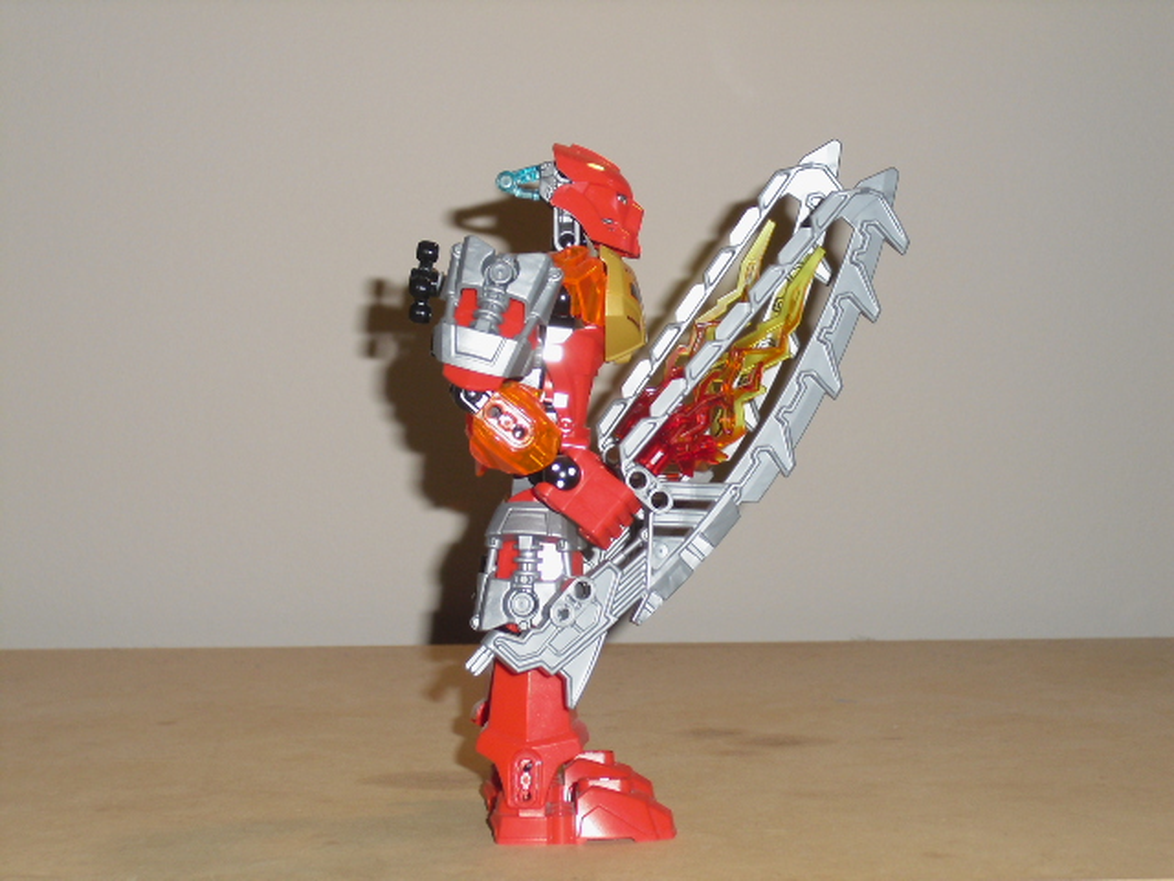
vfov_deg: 20.2
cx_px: 587
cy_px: 440
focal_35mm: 73
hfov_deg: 26.7
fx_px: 2476
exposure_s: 1/60
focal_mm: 13.1
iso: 200
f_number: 4.6
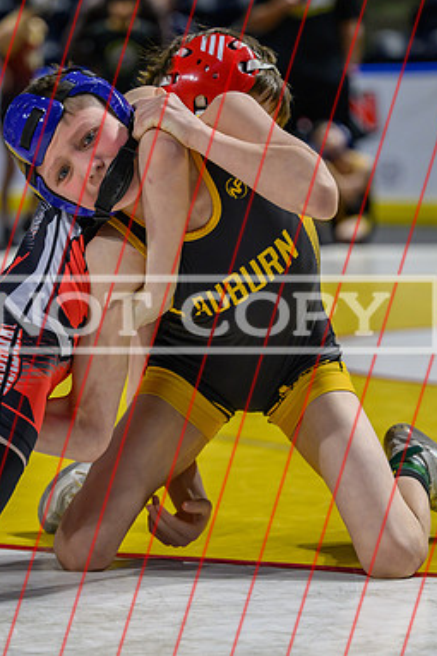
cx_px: 124
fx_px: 3080
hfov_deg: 8.1
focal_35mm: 169
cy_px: 415
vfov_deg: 12.2
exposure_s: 1/800
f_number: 2.8
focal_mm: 86
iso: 1250
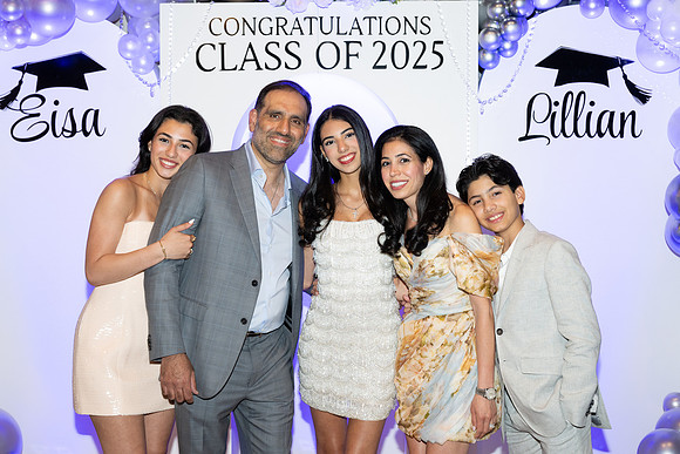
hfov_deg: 40.3
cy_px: 227
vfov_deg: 27.5
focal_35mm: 49
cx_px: 340
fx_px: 926
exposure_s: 1/80
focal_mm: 49
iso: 1000
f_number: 5.6
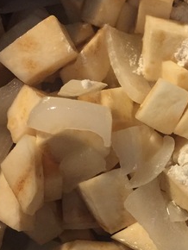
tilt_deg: -75.8
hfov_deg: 20.2
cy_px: 148
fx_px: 499
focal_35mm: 69
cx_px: 214
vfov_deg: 28.1
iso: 250
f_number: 2.2
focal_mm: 4.15
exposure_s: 1/33
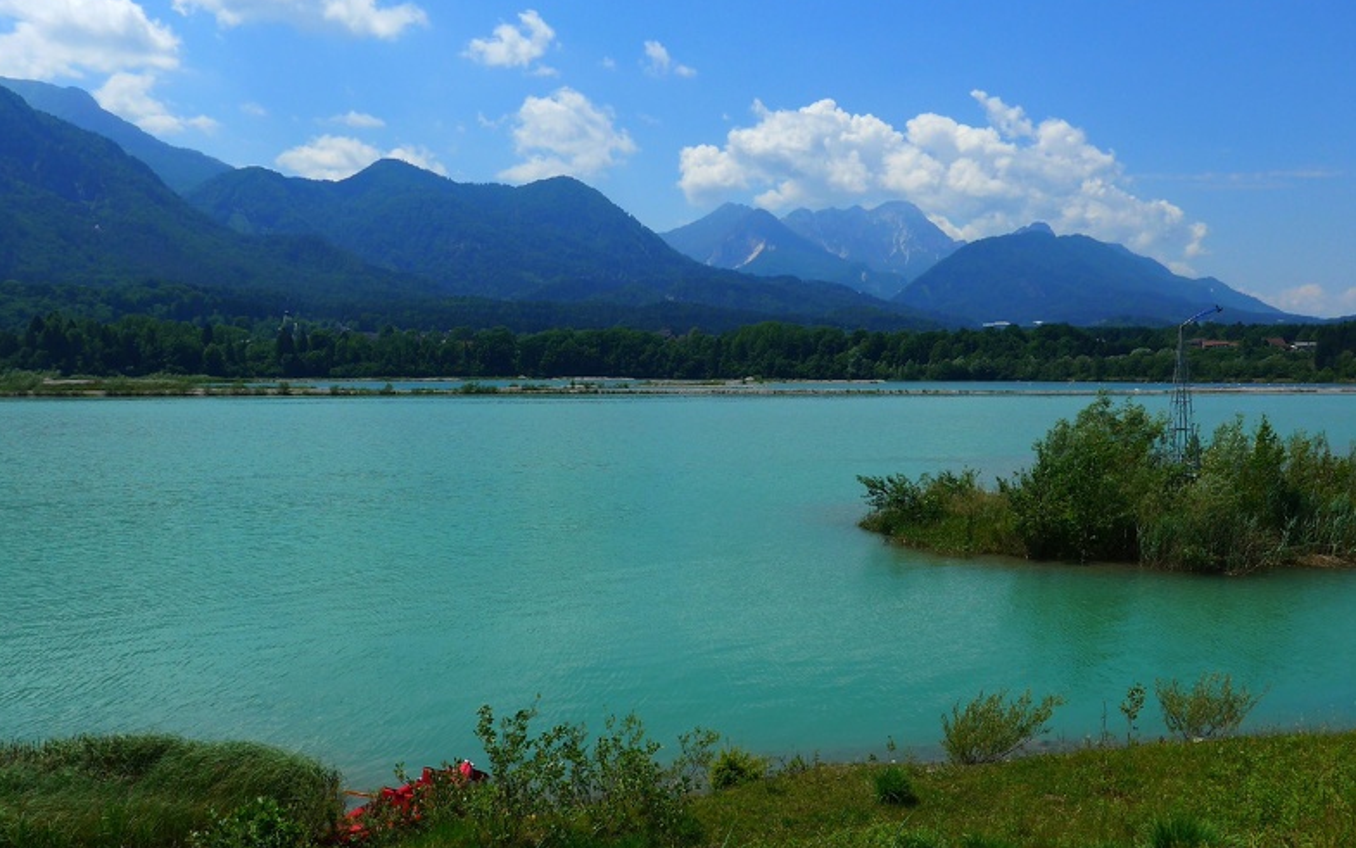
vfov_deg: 40.6
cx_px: 679
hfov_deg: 61.2
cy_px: 433
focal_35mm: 31
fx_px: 1146
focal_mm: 6
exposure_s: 1/1600
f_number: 3.2
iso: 80
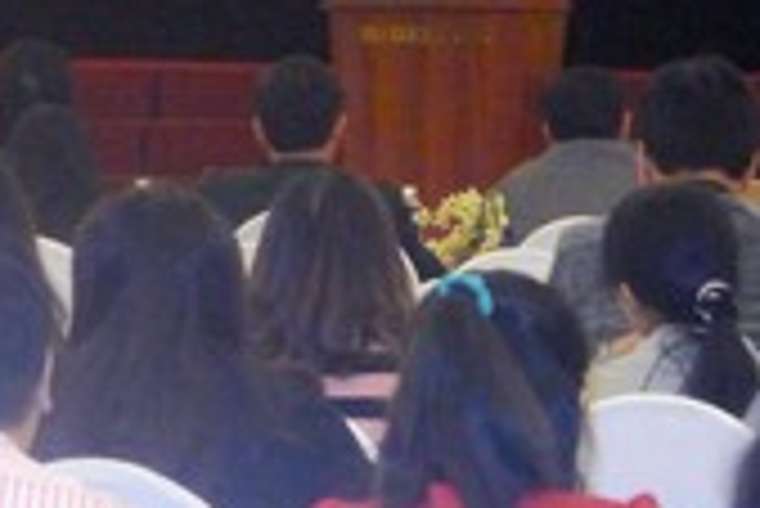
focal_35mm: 267
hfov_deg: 7.7
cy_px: -117
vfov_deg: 5.1
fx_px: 5641
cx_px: 31
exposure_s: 1/60
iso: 1000
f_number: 3.5
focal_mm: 19.2
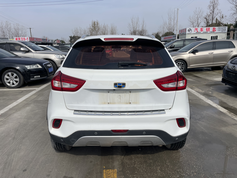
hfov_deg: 67.3
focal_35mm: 26
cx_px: 118
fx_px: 178
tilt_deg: -12.9
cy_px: 89
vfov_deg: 53.1
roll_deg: +2.6
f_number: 1.6
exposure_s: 1/5814
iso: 32
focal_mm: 4.2
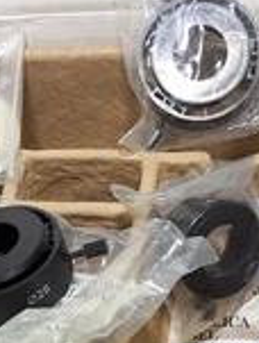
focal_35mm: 74
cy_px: 354
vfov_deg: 24.9
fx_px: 735
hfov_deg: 20.0
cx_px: 111
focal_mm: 2.91
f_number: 1.9
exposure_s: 1/40
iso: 80
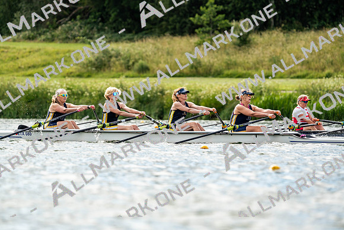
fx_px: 3488
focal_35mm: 365
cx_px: 172
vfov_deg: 3.8
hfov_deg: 5.6
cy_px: 115
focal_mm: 365
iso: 500
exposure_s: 1/2000
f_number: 6.3
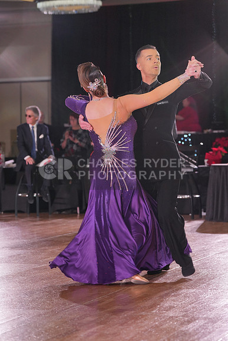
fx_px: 978
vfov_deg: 19.8
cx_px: 114
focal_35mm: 103
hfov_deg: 13.3
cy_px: 170
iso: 1600
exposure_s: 1/500
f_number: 4
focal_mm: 103
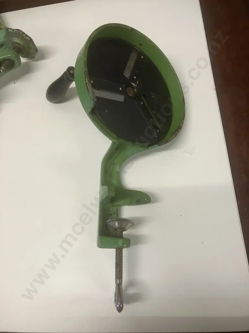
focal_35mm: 28
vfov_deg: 63.4
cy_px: 166
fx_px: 269
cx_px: 124
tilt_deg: -65.0
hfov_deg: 49.7
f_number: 1.8
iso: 80
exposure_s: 1/50
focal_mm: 3.99
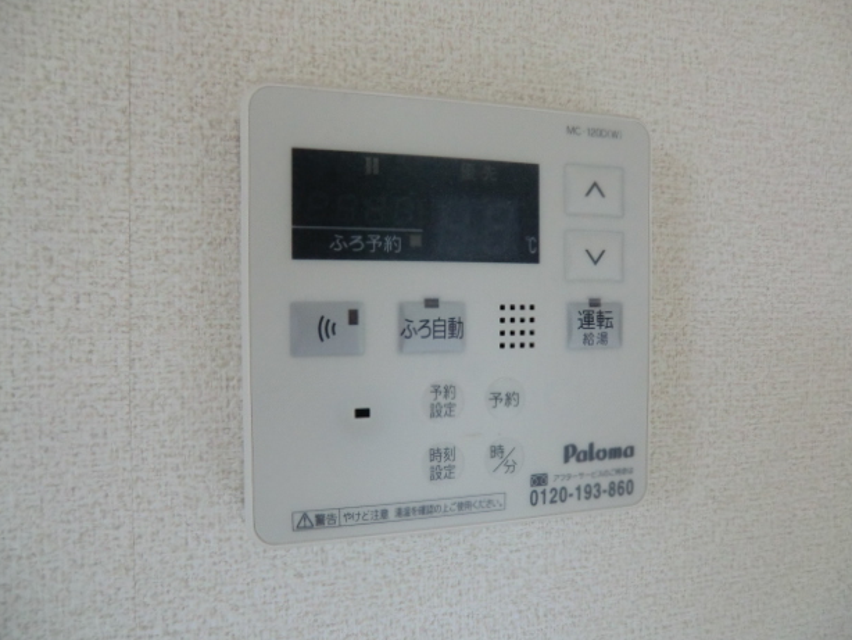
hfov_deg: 69.3
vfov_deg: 54.9
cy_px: 319
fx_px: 616
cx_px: 443
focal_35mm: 25
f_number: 3.2
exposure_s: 1/60
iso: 250
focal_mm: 4.3
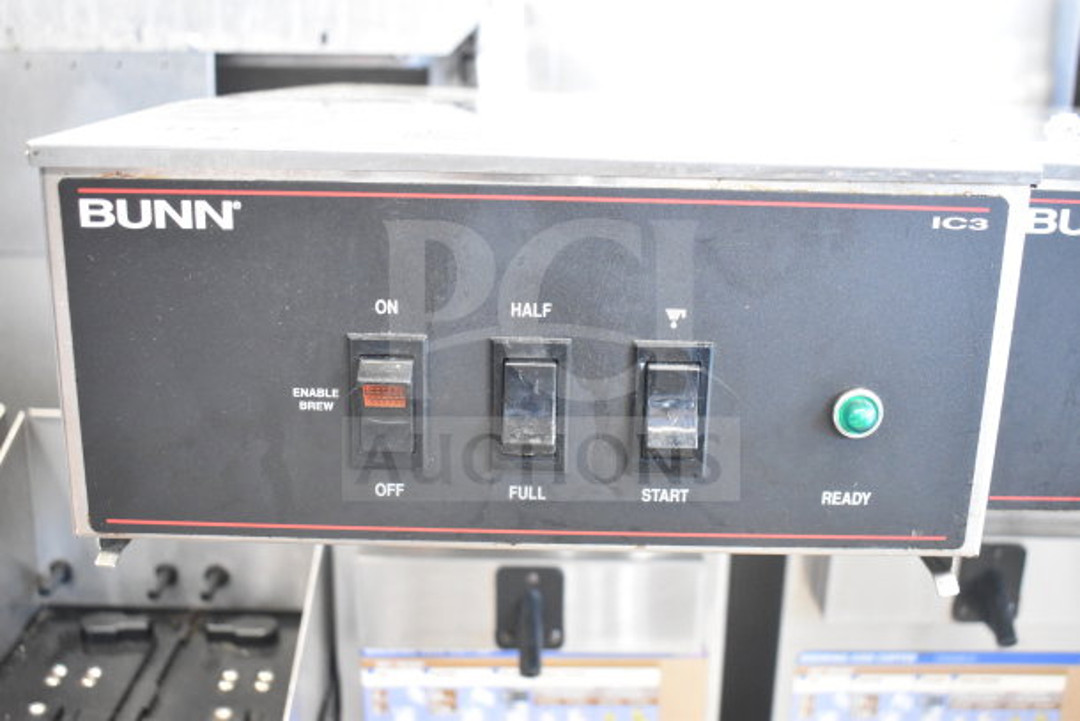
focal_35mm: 36
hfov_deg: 53.1
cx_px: 540
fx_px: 1080
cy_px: 360
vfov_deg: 36.9
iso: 5000
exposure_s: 1/40
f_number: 4
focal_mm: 24
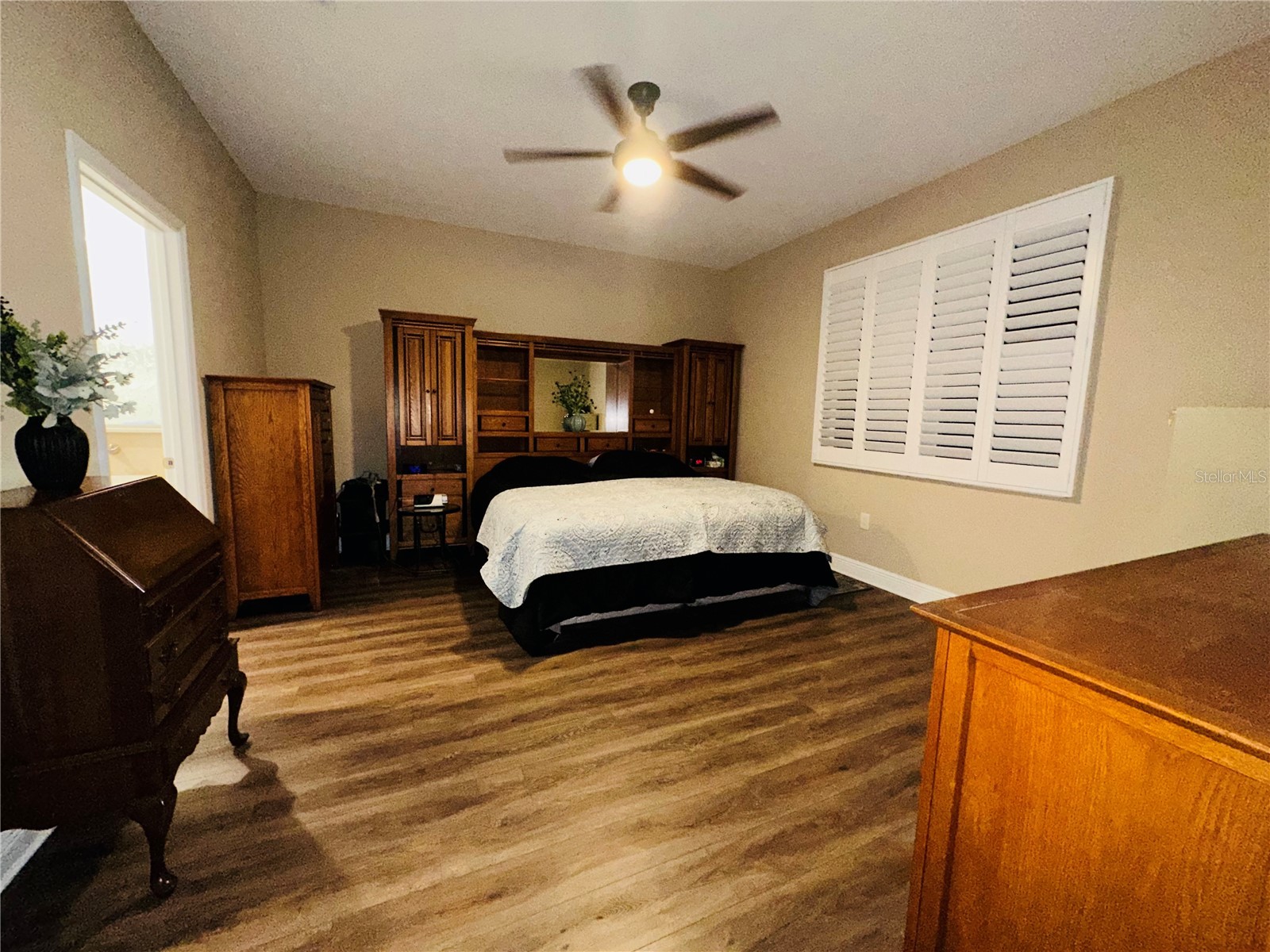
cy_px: 476
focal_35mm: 14
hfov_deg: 102.1
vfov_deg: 85.7
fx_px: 514
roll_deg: -1.5
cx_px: 635
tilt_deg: -7.1
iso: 320
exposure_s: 1/40
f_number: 2.2
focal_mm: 2.22
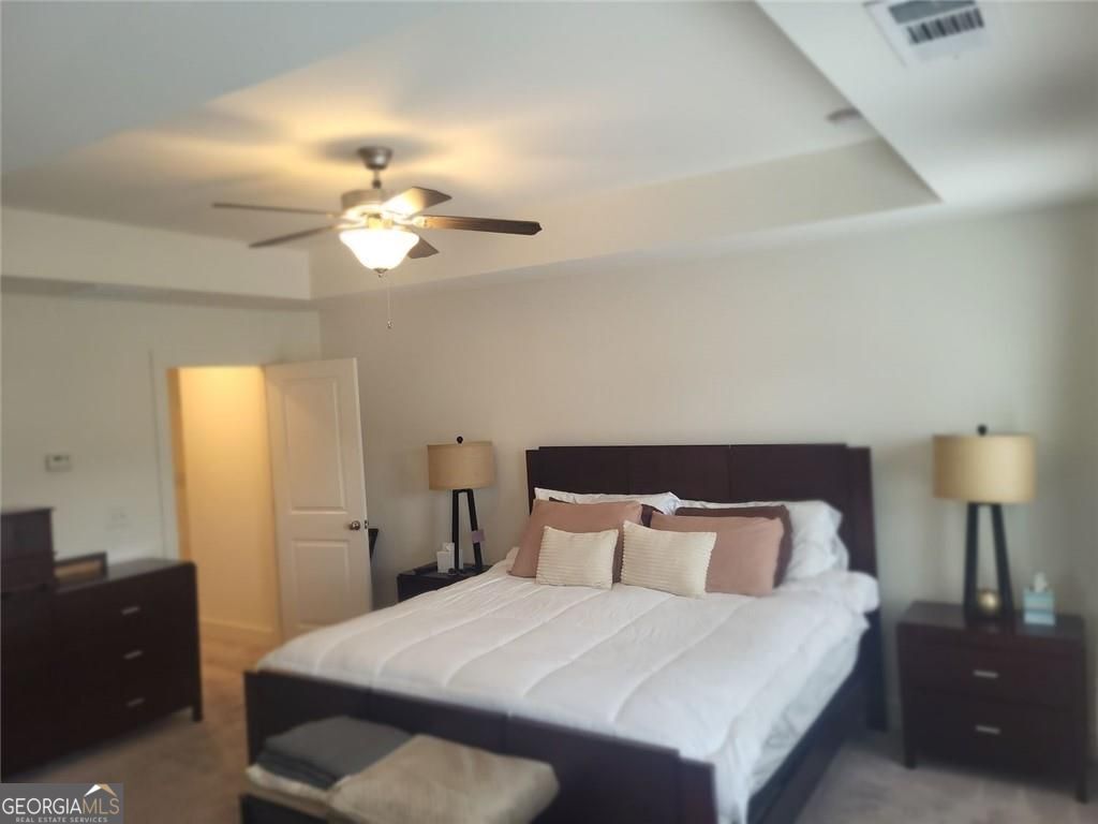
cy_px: 412
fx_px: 825
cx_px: 549
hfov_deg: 67.3
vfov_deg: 53.1
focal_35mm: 26
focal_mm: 5.4
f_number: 1.8
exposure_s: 1/60
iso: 100
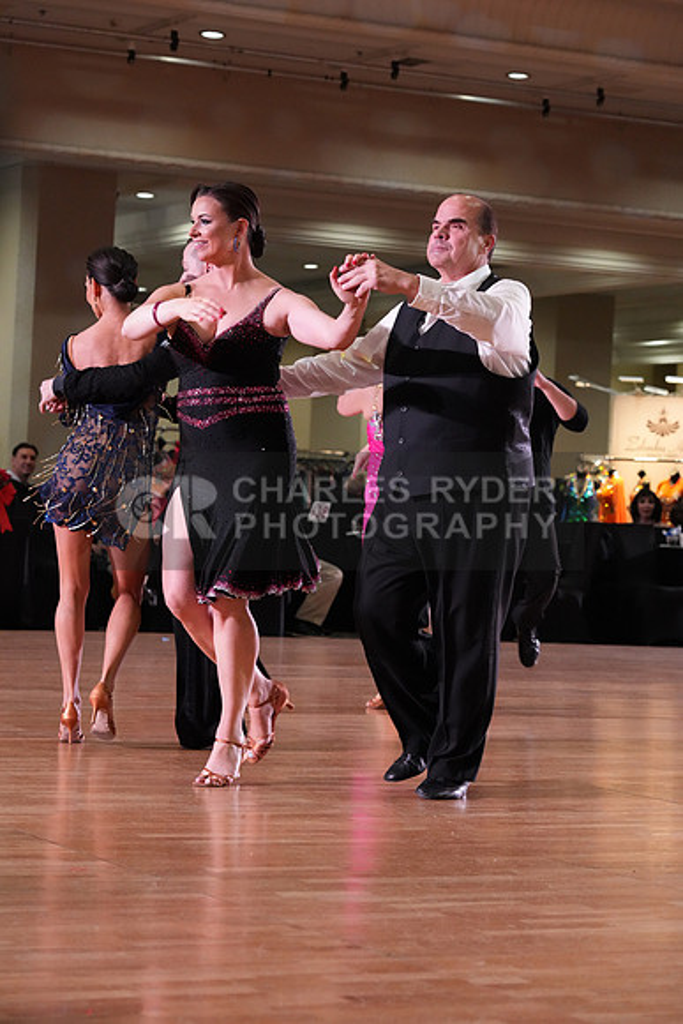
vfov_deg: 21.5
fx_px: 2702
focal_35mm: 95
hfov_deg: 14.4
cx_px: 342
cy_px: 512
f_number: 5.6
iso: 5000
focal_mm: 95
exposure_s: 1/320
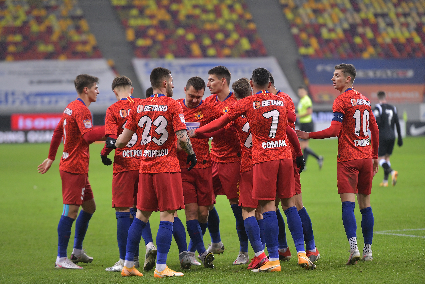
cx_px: 212
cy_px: 142
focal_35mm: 190
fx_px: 2243
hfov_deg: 10.8
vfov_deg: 7.2
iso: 2000
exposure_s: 1/2000
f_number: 2.8
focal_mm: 190
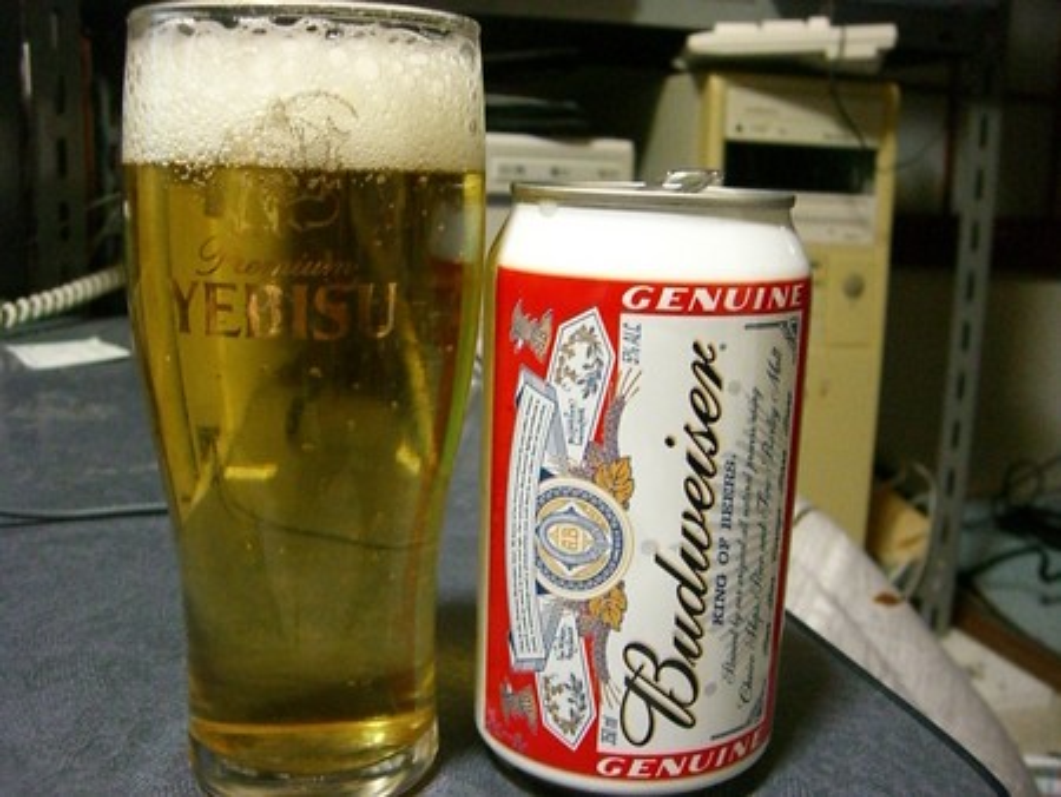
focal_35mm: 38
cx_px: 530
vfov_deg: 37.8
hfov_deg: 49.0
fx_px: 1165
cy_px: 398
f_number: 2.7
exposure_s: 1/40
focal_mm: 6.2
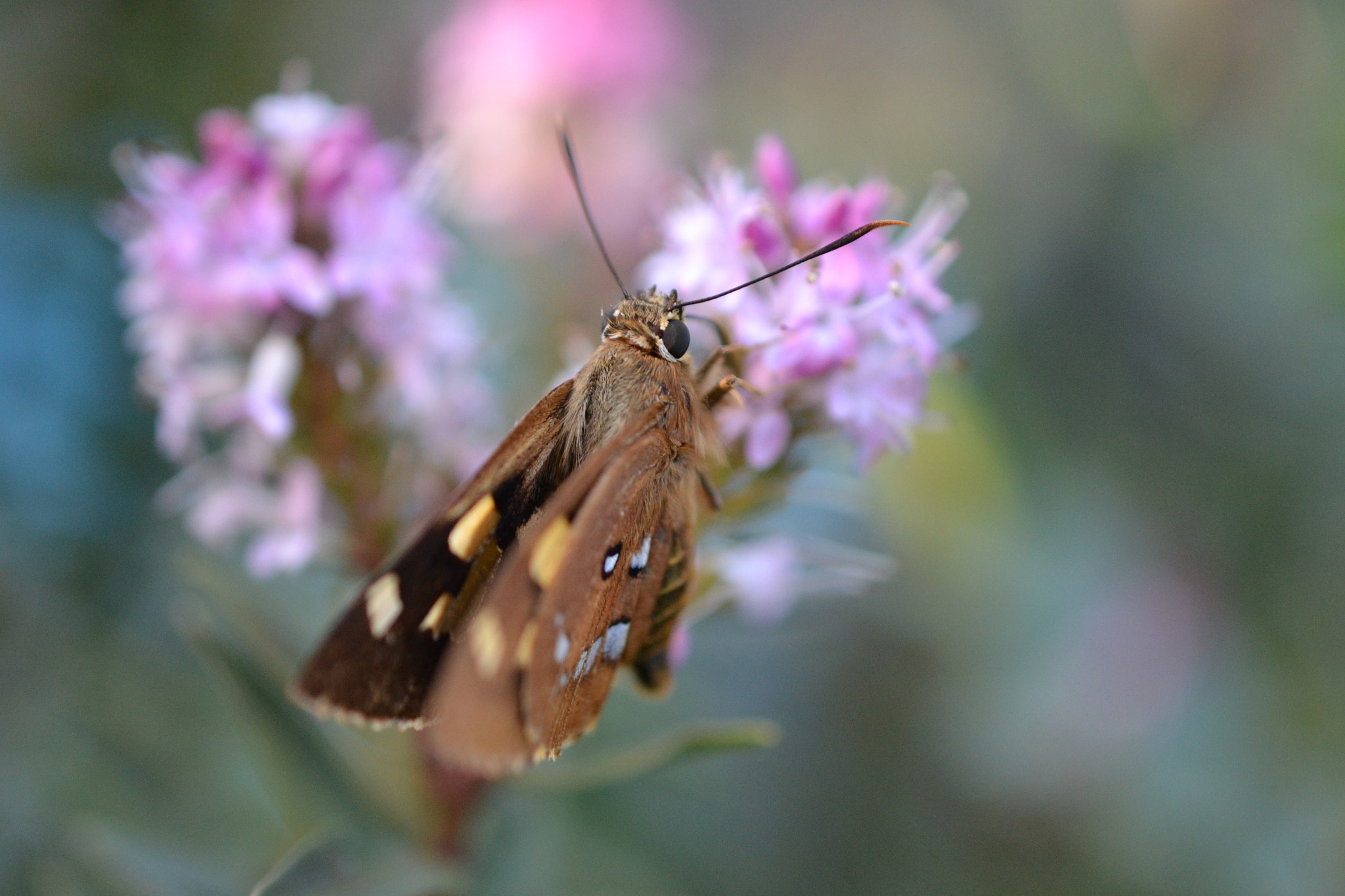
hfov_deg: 33.4
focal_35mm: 60
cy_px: 448
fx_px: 2241
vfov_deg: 22.6
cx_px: 672
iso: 1100
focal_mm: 40
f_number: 3.2
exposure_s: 1/500
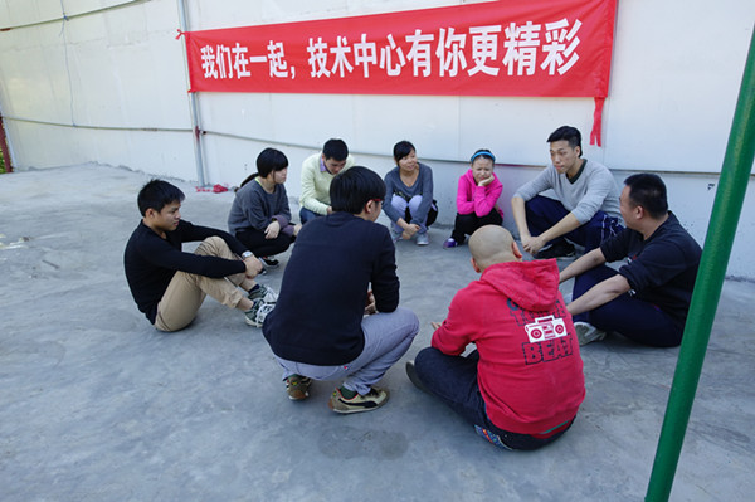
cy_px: 251
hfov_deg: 73.8
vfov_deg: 53.1
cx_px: 378
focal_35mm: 24
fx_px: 503
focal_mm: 8.8
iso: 125
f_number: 1.8
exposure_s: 1/400
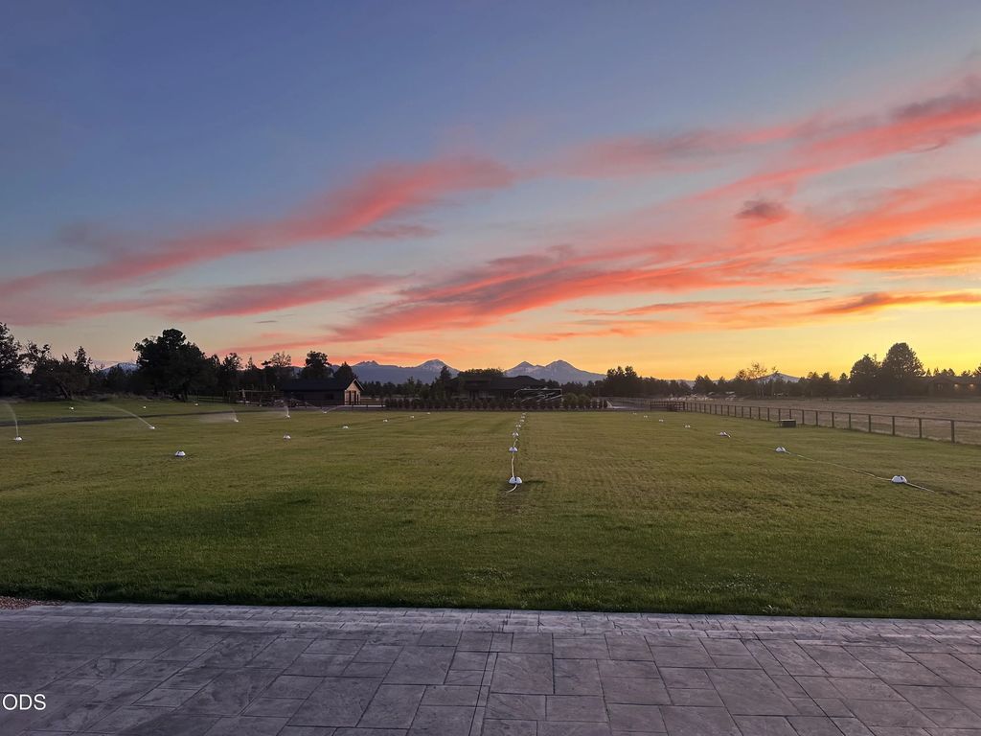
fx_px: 680
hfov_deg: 71.6
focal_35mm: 24
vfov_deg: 56.8
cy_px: 368
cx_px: 490
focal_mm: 6.86
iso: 125
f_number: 1.78
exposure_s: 1/121
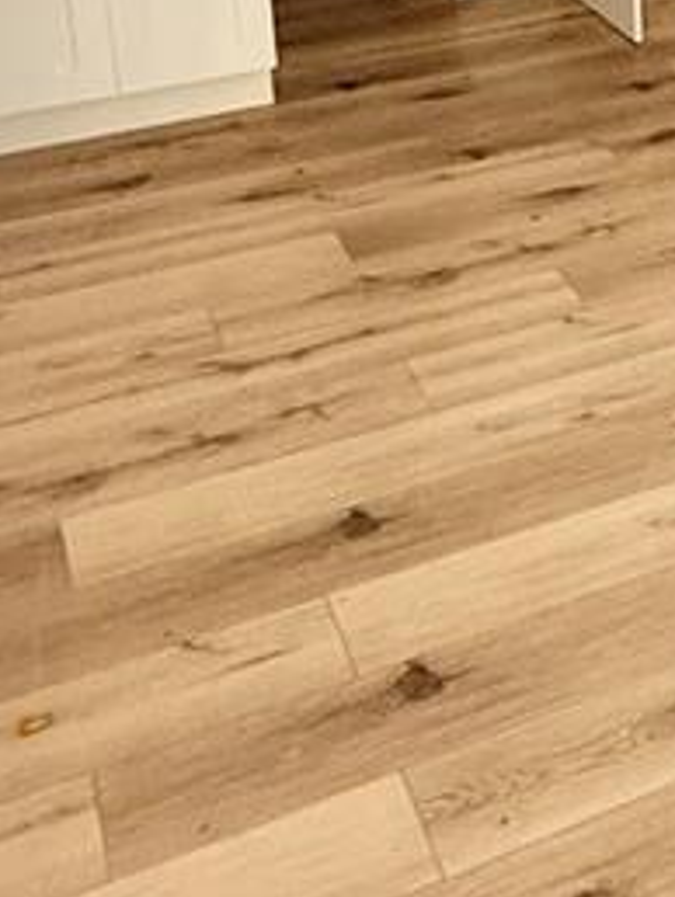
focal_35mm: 65
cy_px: -66
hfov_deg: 20.9
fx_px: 1687
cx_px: 839
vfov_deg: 27.5
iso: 200
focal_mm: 2.22
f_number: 2.2
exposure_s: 1/99
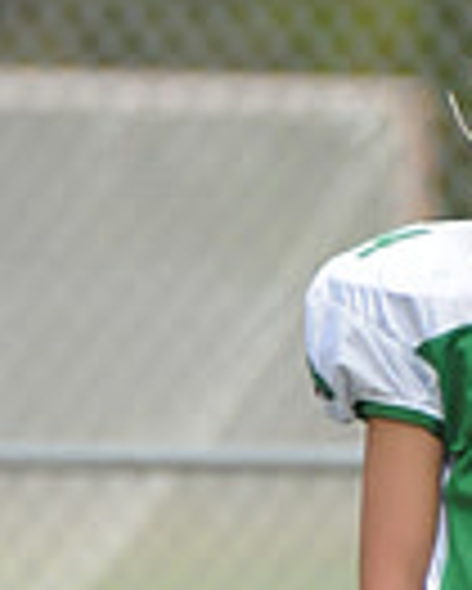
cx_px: 569
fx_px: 43516
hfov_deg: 0.6
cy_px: 928
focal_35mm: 2495
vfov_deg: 0.8
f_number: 4
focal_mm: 400
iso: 1600
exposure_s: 1/4000
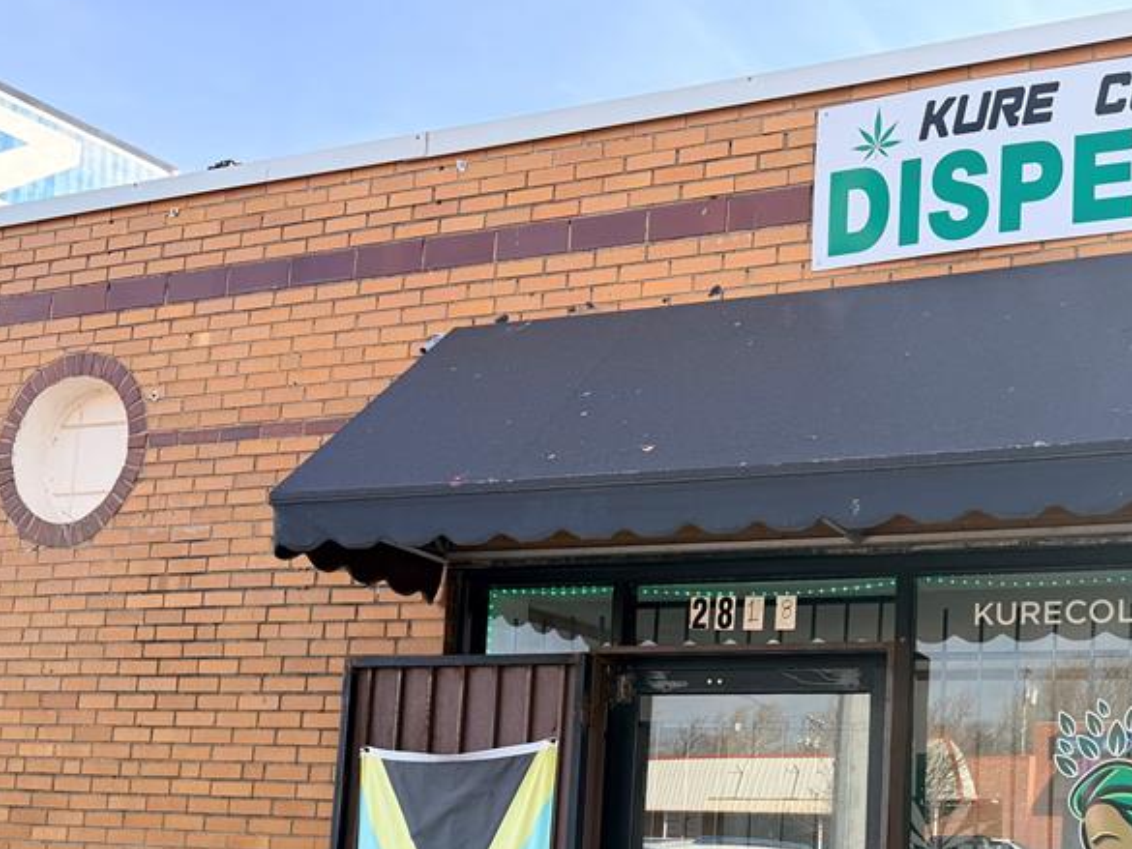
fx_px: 1374
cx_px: 828
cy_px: 681
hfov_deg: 43.6
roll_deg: -2.0
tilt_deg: +6.8
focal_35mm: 42
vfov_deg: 33.4
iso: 100
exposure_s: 1/1385
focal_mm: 6.76
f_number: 1.78
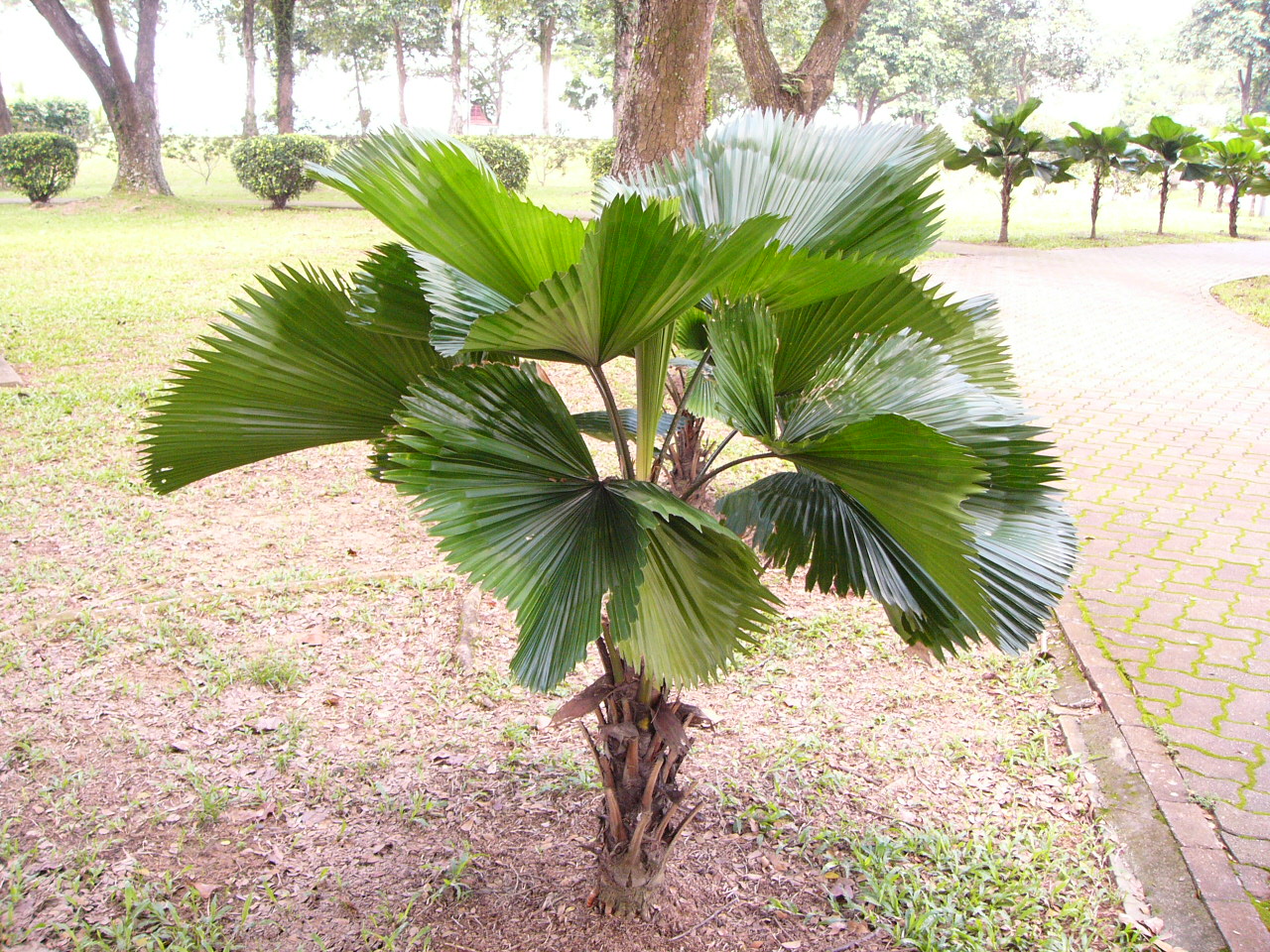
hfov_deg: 51.4
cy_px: 476
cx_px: 635
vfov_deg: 39.7
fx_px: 1321
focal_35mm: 36
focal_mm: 6
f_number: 2.8
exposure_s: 1/60
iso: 150
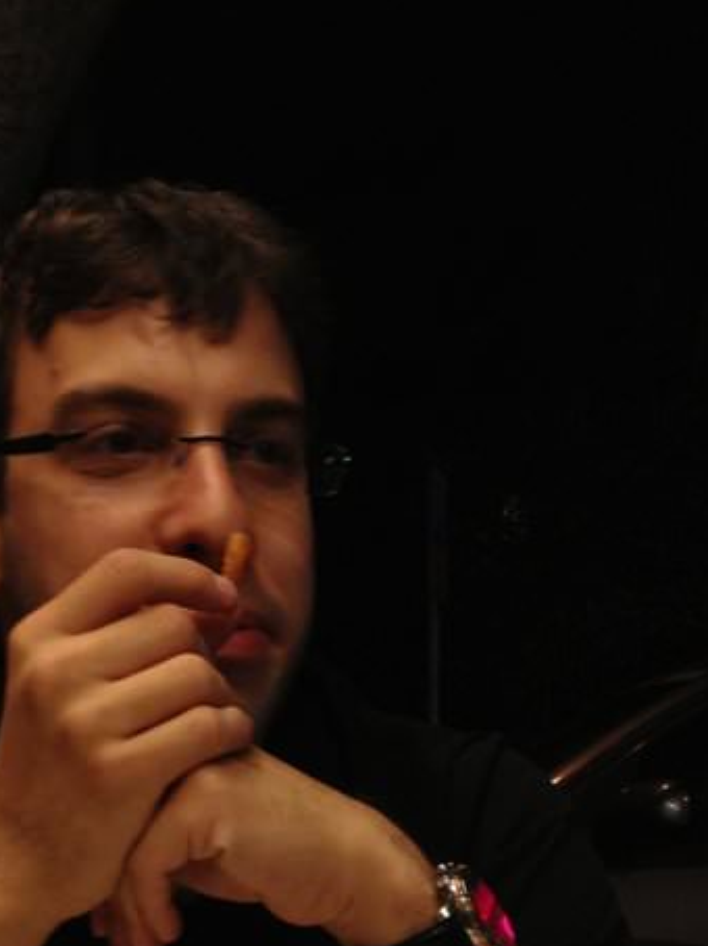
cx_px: 221
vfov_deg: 23.2
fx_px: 2156
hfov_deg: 18.6
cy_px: 1044
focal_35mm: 79
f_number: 2.4
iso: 80
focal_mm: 4.28
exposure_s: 1/20
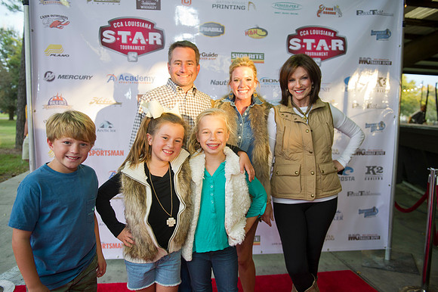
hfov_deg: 65.5
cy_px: 146
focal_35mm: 28
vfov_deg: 46.4
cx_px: 219
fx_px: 340
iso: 640
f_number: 3.2
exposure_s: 1/160
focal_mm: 28
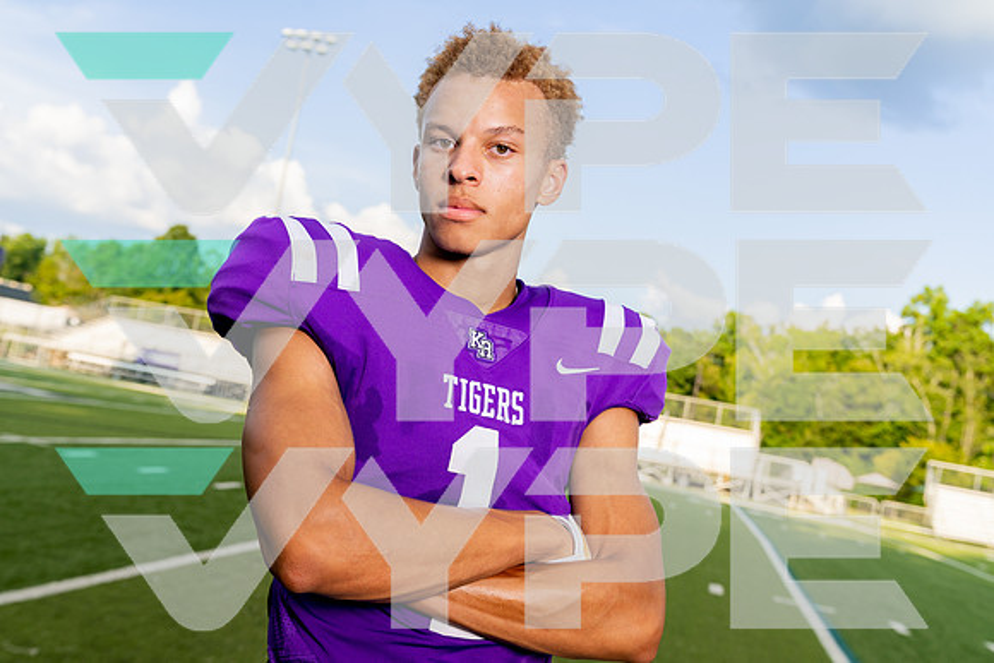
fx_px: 1105
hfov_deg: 48.4
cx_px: 497
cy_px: 332
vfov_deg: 33.4
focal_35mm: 40
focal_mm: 40
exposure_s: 1/500
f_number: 5.6
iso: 200
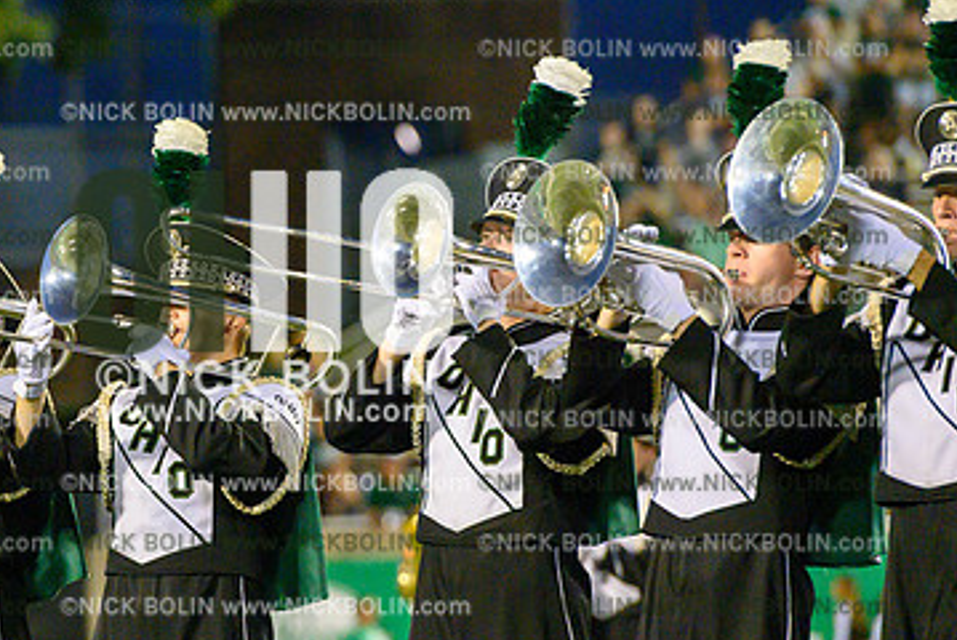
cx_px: 264
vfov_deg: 4.3
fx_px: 8593
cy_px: 297
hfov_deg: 6.4
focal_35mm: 323
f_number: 4
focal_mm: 200
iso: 10000
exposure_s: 1/1000
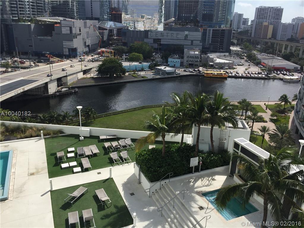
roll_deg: -2.6
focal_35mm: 29
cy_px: 114
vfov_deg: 48.2
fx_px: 255
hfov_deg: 61.7
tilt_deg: -20.3
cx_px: 152
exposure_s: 1/2639
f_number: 2.2
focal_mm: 4.15
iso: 32
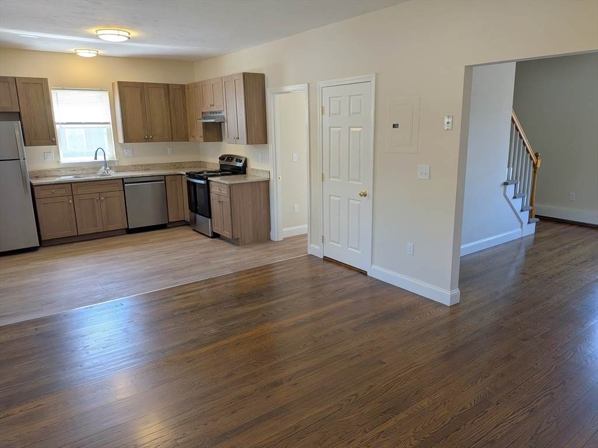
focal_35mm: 24
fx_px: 415
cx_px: 299
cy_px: 224
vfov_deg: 56.8
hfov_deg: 71.6
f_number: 1.7
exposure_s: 1/120
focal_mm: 4.53
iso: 41
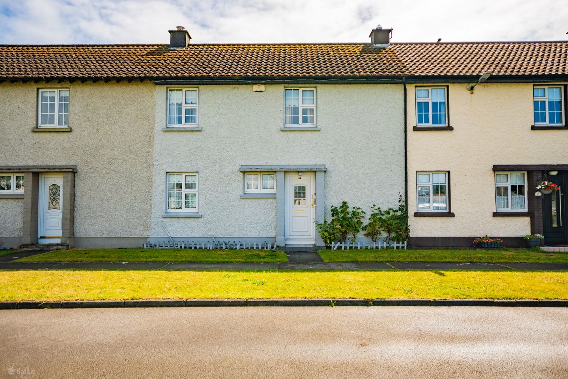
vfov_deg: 51.9
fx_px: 389
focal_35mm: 25
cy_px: 190
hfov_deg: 72.2
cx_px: 284
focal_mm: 16
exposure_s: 1/2000
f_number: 4
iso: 200
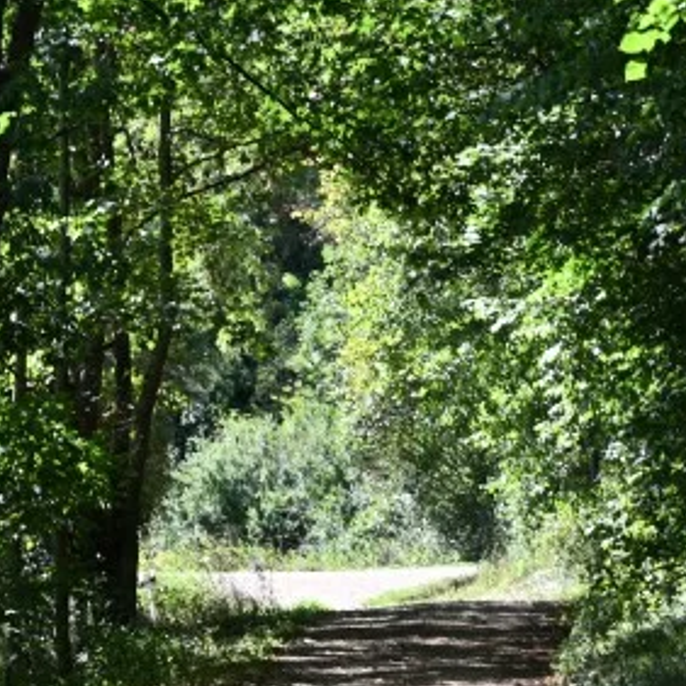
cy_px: 362
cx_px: 438
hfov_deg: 7.7
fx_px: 5112
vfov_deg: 7.7
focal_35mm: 228
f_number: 5.6
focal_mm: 70
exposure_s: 1/250
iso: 160
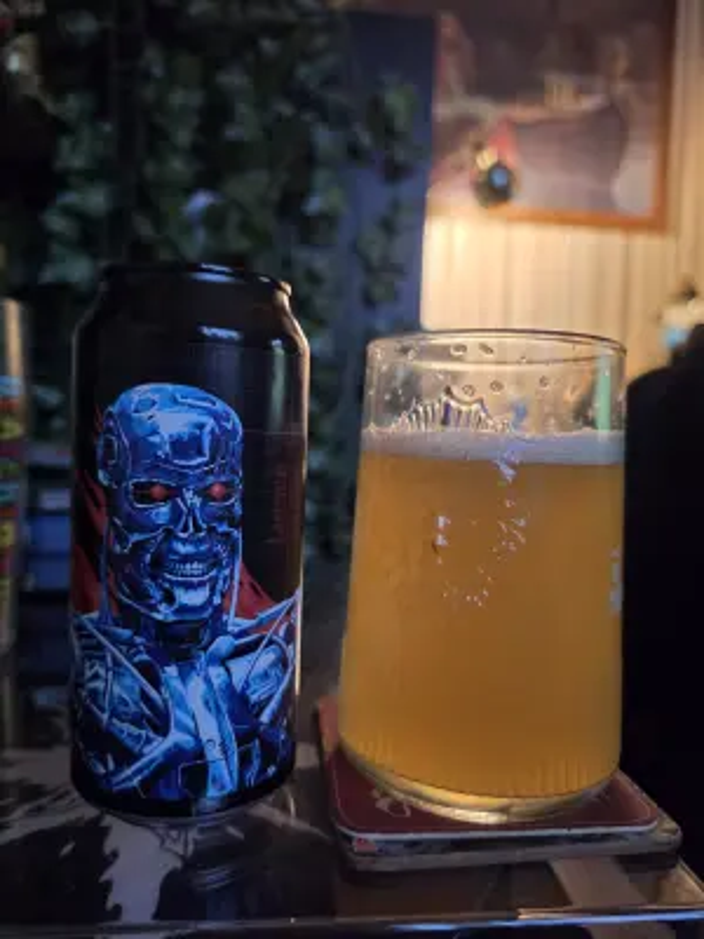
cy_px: 470
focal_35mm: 23
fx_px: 624
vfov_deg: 73.9
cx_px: 352
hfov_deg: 58.9
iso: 1250
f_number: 1.4
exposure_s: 1/100
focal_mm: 6.5
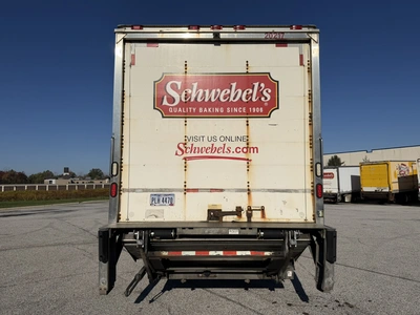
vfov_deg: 56.8
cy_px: 158
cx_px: 210
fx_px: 291
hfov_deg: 71.6
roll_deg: +1.1
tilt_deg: +6.0
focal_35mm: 24
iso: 80
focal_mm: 6.76
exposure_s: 1/22727
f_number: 1.78
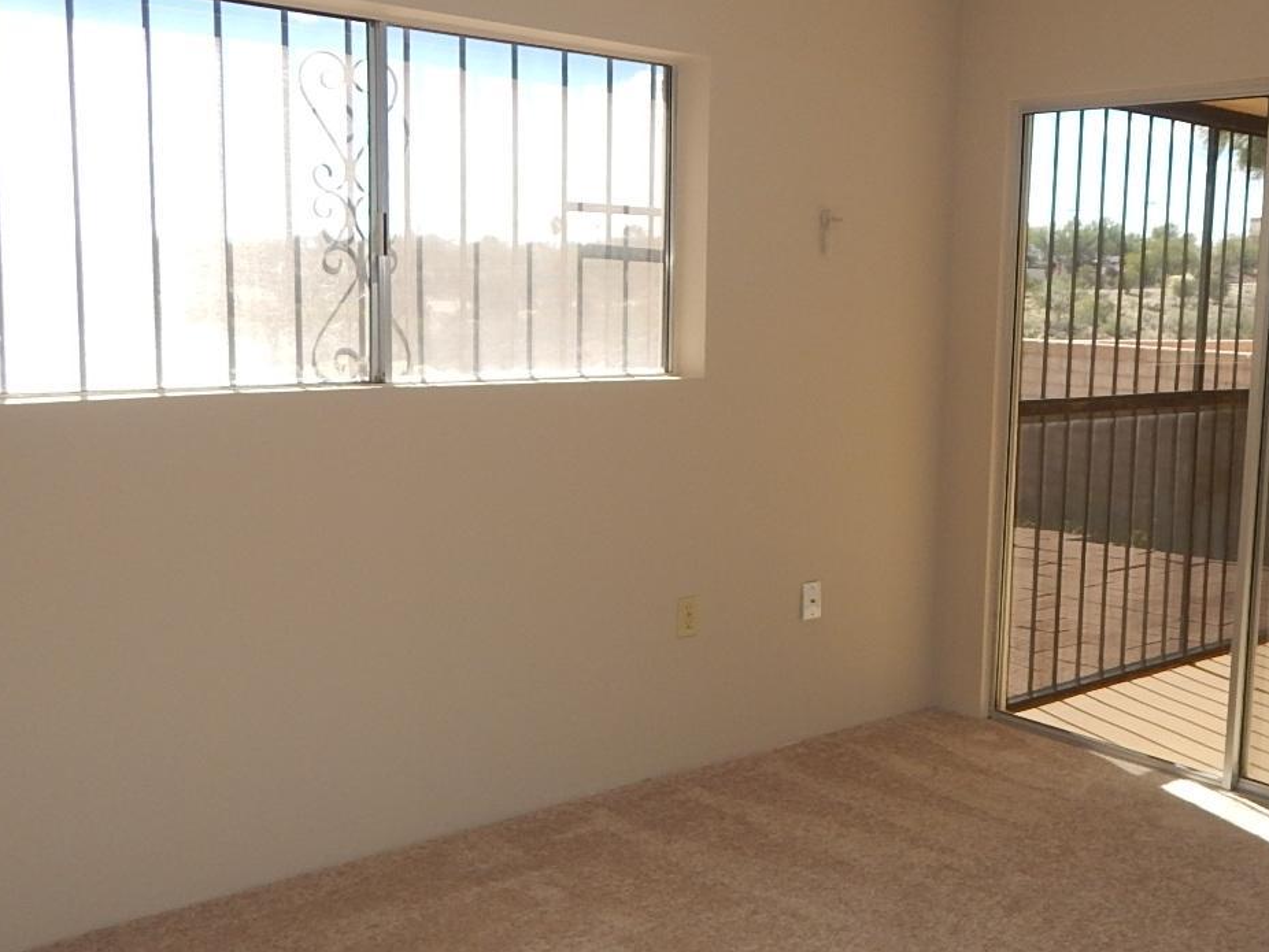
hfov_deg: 48.3
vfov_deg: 37.7
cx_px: 821
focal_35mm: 38
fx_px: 1393
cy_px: 460
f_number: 3
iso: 125
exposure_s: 1/400
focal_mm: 4
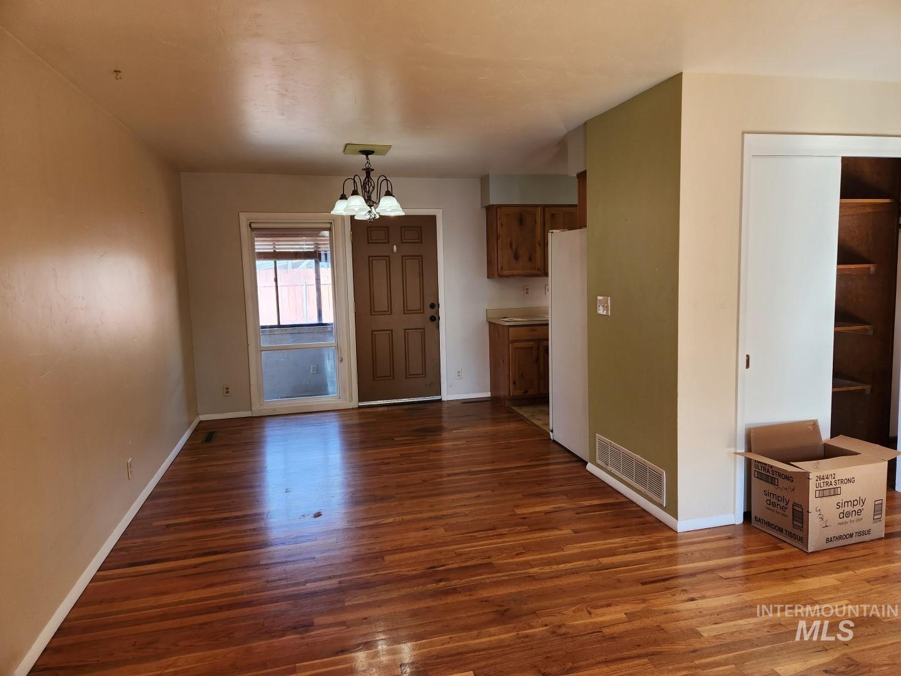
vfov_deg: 58.9
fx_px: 599
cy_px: 338
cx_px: 450
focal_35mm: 23
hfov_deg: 73.9
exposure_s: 1/180
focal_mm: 5.4
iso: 80
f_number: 1.8
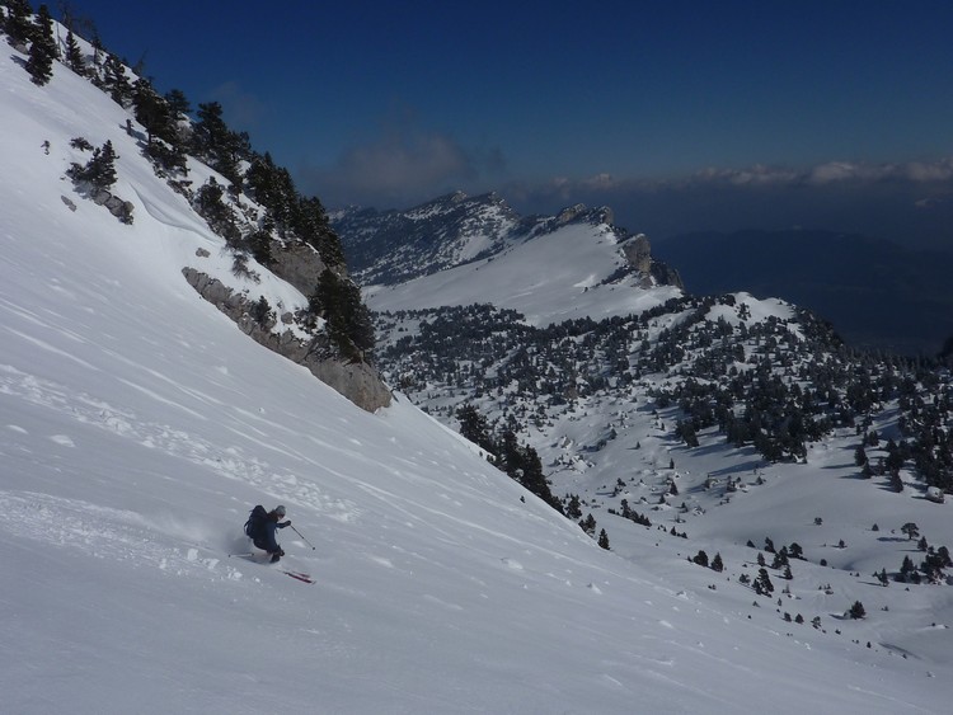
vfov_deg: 46.8
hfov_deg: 59.9
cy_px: 358
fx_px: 826
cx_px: 476
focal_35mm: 30
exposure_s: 1/1600
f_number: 6.3
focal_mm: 4.1
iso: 80
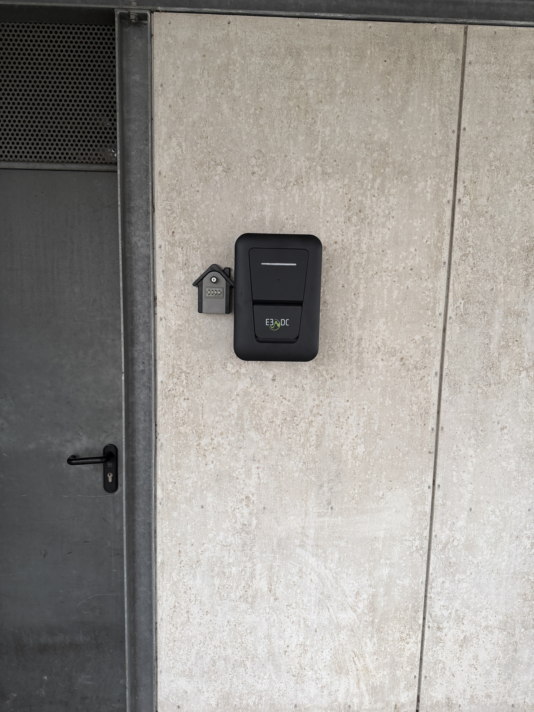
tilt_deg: -8.0
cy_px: 356
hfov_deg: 56.8
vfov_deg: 71.6
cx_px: 267
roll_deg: -0.7
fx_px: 494
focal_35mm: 24
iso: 200
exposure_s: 1/121
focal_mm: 6.76
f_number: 1.78
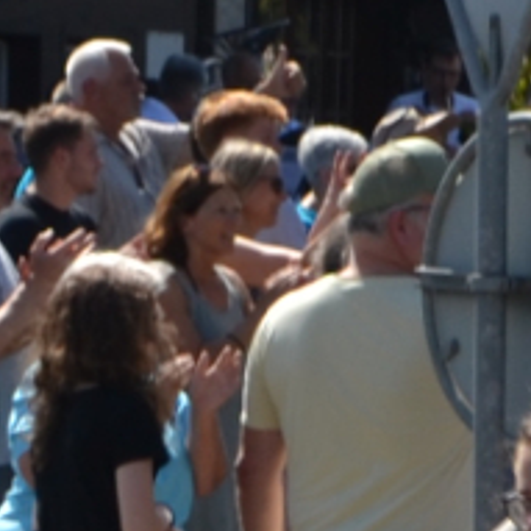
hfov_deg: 4.8
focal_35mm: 355
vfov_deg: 4.9
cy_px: 438
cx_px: 1401
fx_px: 6161
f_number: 8
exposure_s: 1/200
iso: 100
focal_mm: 26
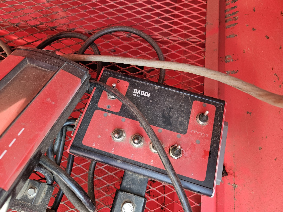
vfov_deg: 58.9
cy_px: 106
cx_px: 142
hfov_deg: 73.9
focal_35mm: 23
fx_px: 188
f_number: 1.8
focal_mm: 5.4
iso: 125
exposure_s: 1/180
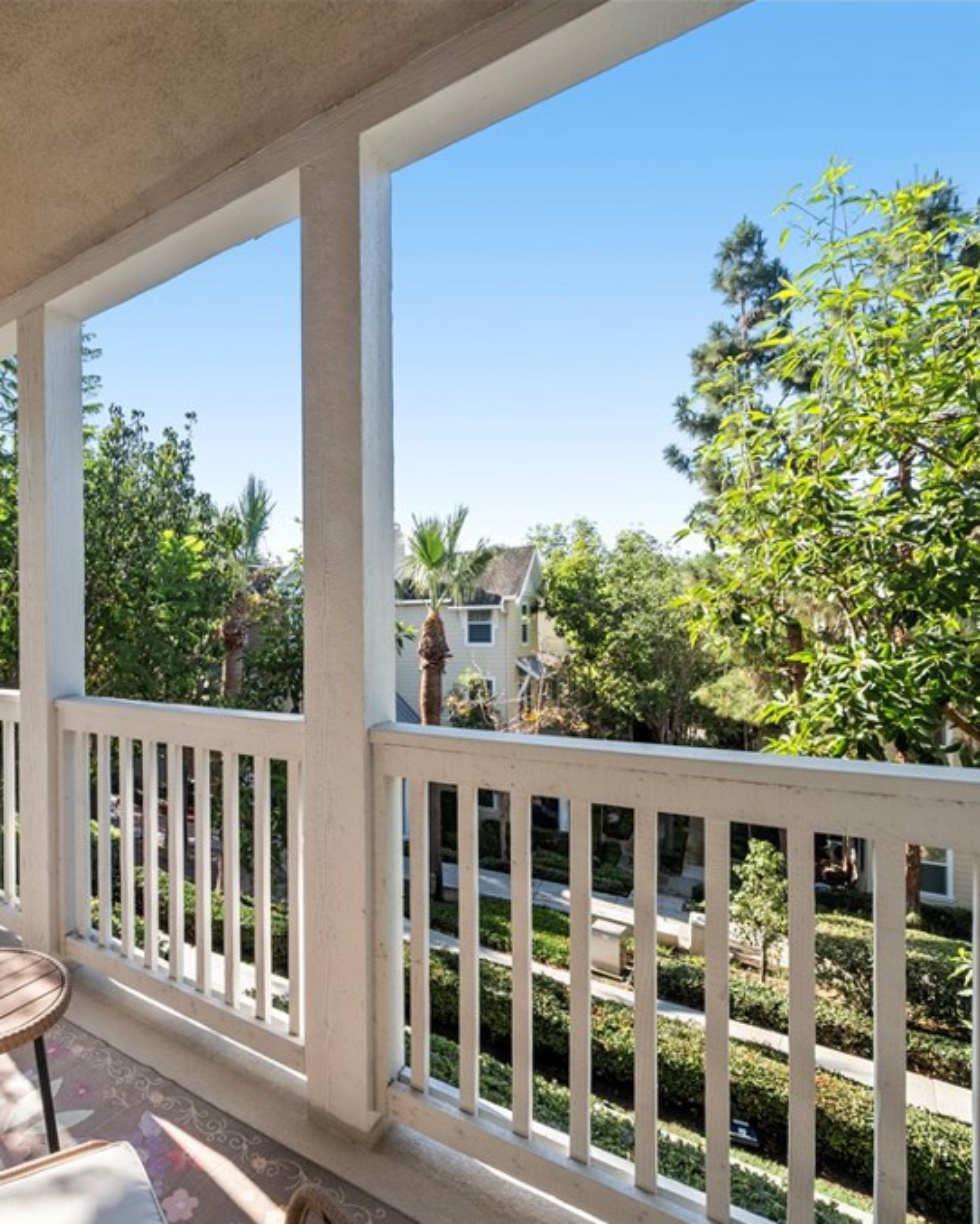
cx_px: 253
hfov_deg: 72.0
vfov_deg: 89.6
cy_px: 615
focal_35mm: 17
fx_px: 616
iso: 200
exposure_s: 1/40
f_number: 13
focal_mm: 12
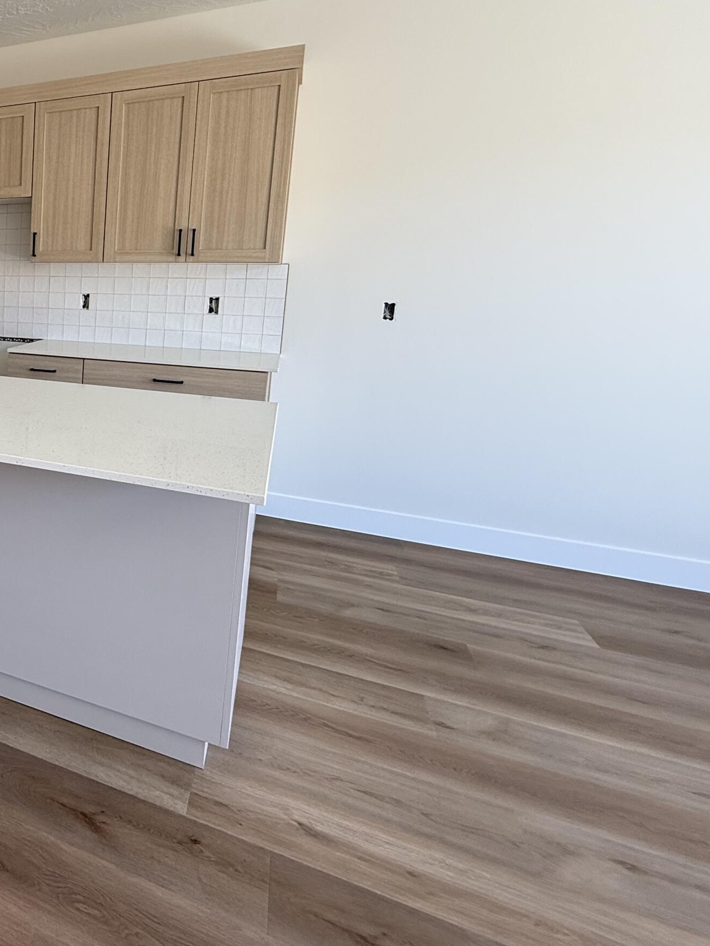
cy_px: 369
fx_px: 656
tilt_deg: -6.8
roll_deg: -0.7
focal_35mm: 24
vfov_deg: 70.7
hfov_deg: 43.0
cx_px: -87
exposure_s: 1/99
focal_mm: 2.22
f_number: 2.2
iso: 64
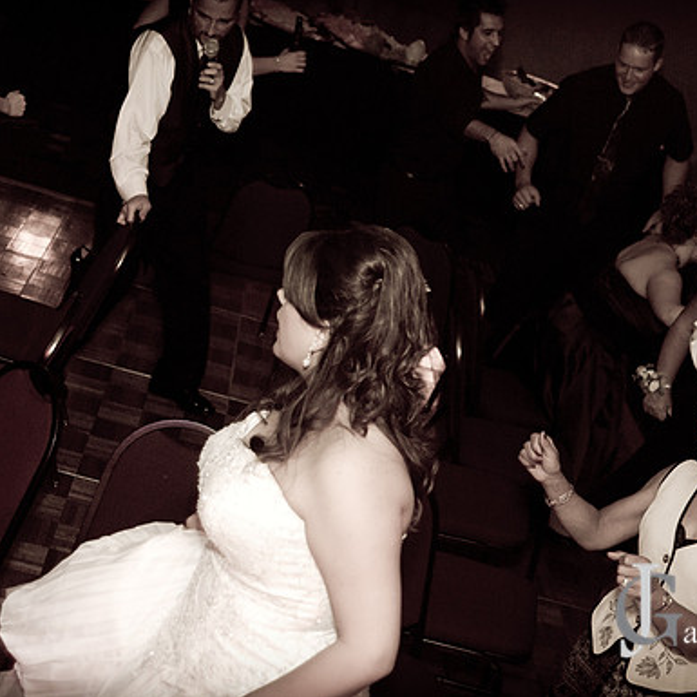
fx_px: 1359
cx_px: 364
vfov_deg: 28.8
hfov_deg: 28.8
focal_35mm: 60
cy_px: 349
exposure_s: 1/60
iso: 640
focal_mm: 31
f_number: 2.8
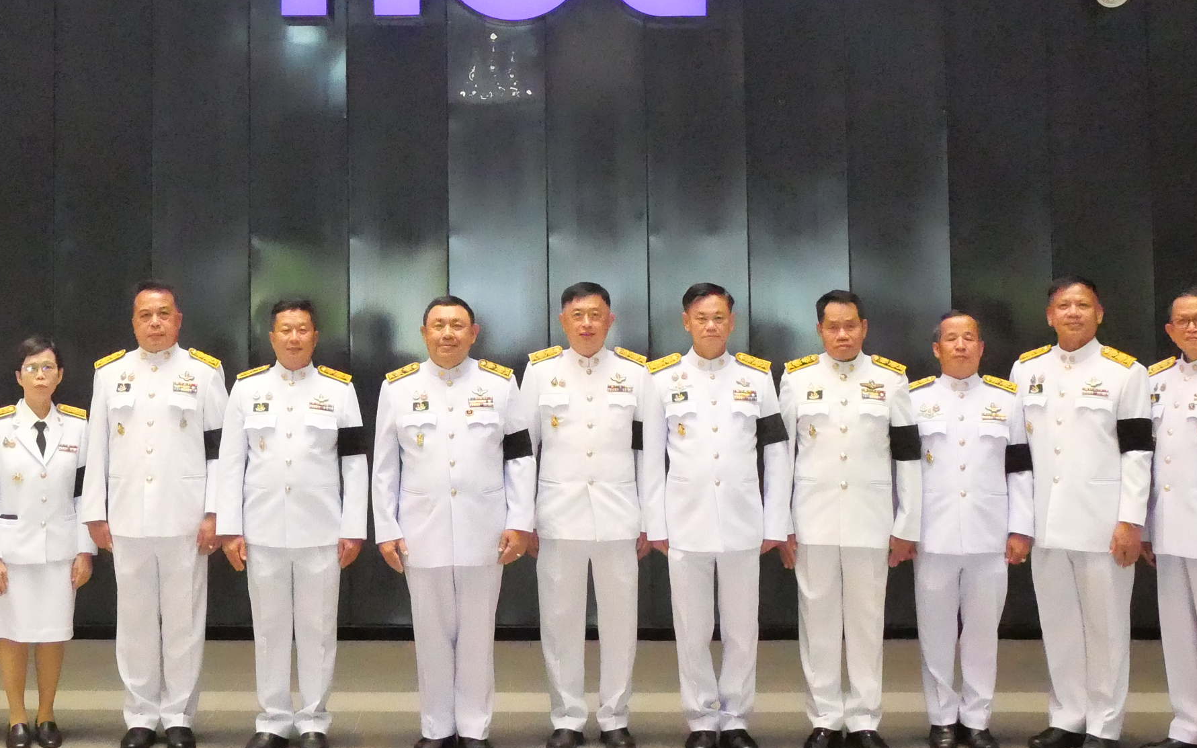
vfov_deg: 25.1
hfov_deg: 39.2
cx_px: 430
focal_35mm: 51
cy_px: 191
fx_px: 1664
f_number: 5.6
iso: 10000
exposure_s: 1/250
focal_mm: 12
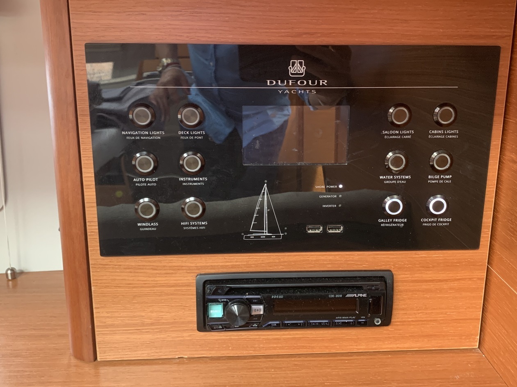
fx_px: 493
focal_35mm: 33
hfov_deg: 55.3
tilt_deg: -15.5
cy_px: 169
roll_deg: -1.0
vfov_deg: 42.8
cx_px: 276
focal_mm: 4.25
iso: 250
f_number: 1.8
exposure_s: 1/60
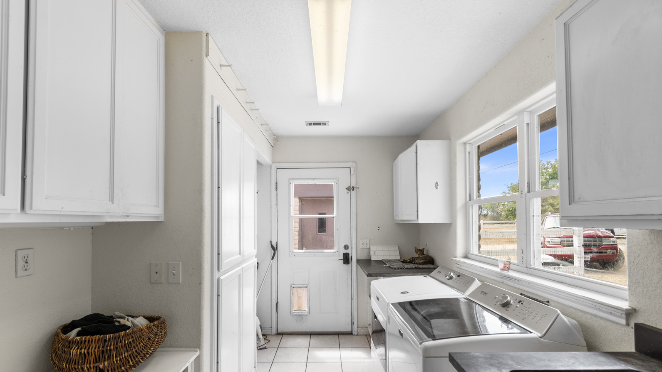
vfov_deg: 66.7
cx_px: 329
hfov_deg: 99.4
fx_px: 281
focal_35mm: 16
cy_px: 216
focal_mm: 10
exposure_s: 1/15
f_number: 5
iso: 100
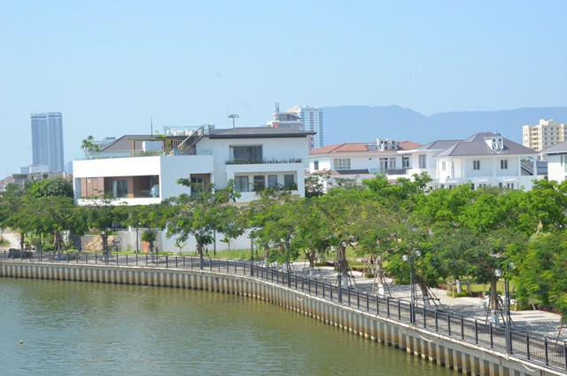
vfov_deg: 18.1
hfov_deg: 27.0
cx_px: 284
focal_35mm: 75
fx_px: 1179
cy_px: 188
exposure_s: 1/800
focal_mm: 50
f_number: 14
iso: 1000
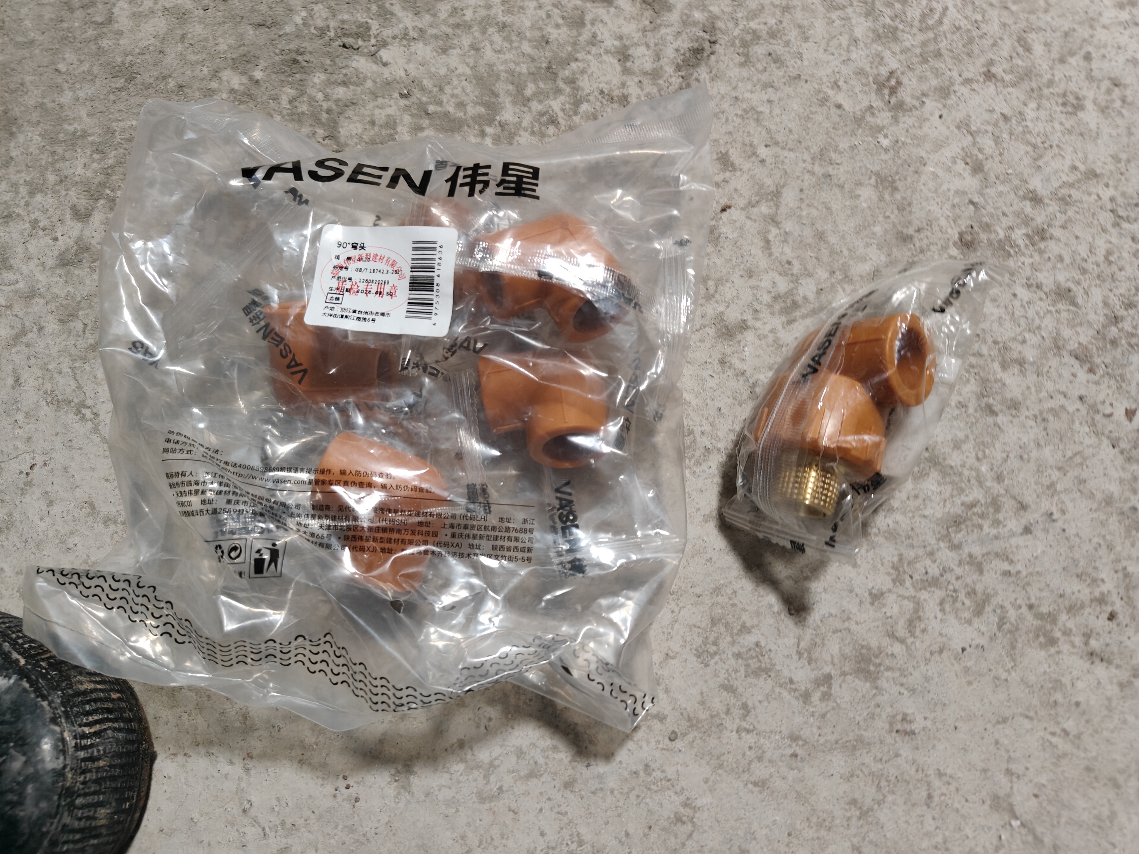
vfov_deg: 56.8
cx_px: 570
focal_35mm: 24
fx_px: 790
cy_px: 427
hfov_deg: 71.6
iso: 640
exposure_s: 1/50
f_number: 1.8
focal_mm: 5.59
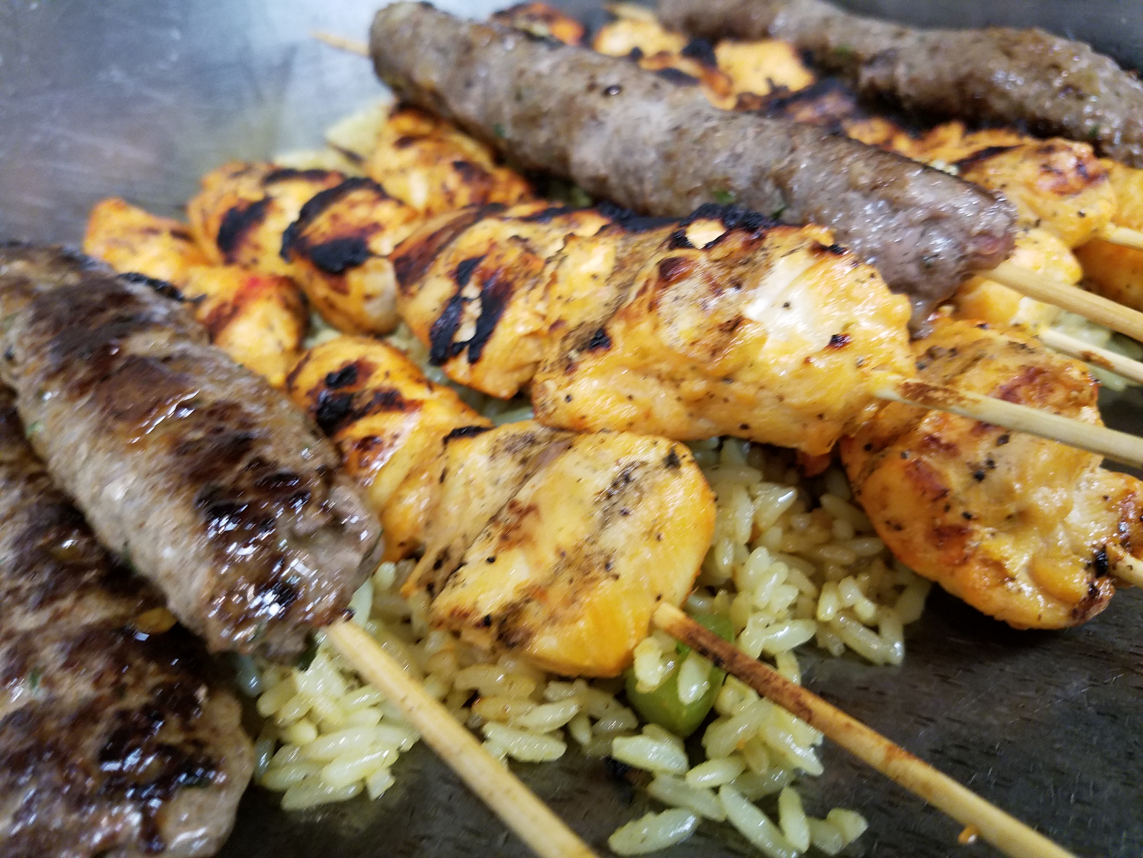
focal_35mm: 26
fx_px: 859
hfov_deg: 67.3
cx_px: 572
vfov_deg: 53.1
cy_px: 429
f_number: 1.7
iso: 200
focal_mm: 4.2
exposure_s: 1/24
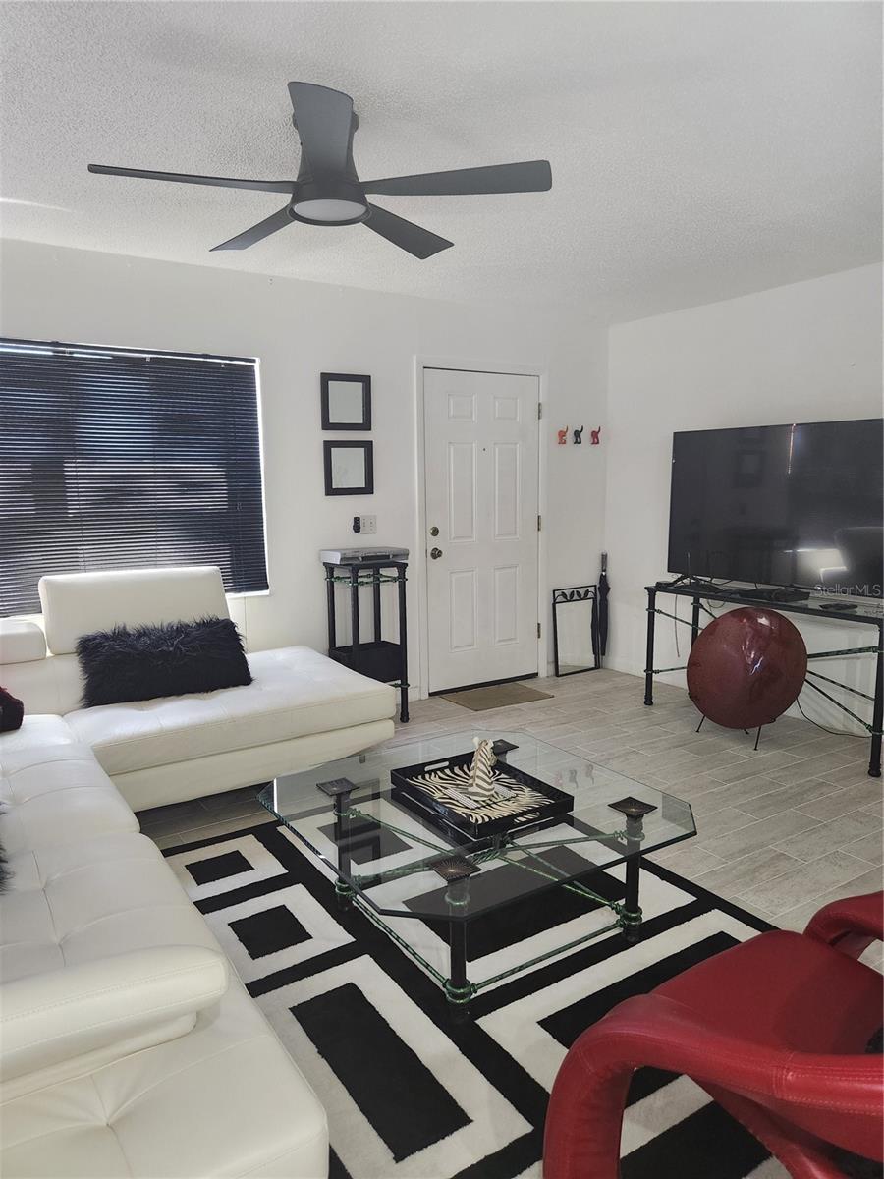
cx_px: 442
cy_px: 590
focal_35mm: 23
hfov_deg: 58.9
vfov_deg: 73.9
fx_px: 783
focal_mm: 5.4
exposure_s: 1/120
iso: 640
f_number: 1.8
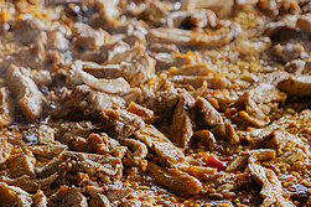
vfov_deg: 8.4
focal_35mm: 162
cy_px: 192
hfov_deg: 12.5
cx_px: -33
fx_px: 1399
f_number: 5.6
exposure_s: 1/200
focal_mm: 70
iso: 1800
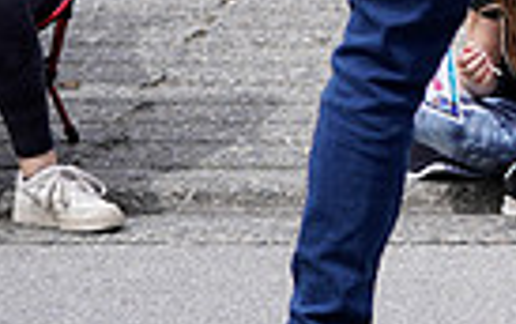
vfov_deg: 3.5
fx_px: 5224
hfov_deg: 5.5
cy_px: -179
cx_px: 991
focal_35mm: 371
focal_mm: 86
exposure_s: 1/400
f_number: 2.8
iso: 100
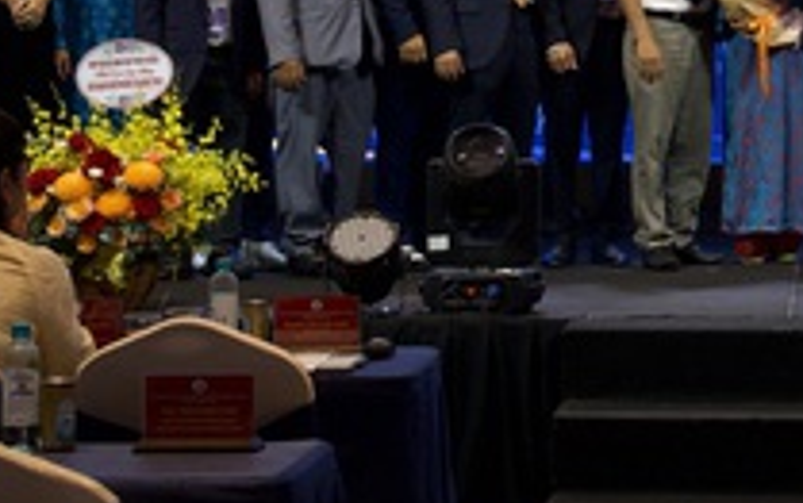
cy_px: -102
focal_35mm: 121
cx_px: 791
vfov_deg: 10.7
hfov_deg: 16.9
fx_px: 2650
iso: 2000
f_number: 5.6
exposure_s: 1/160
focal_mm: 34
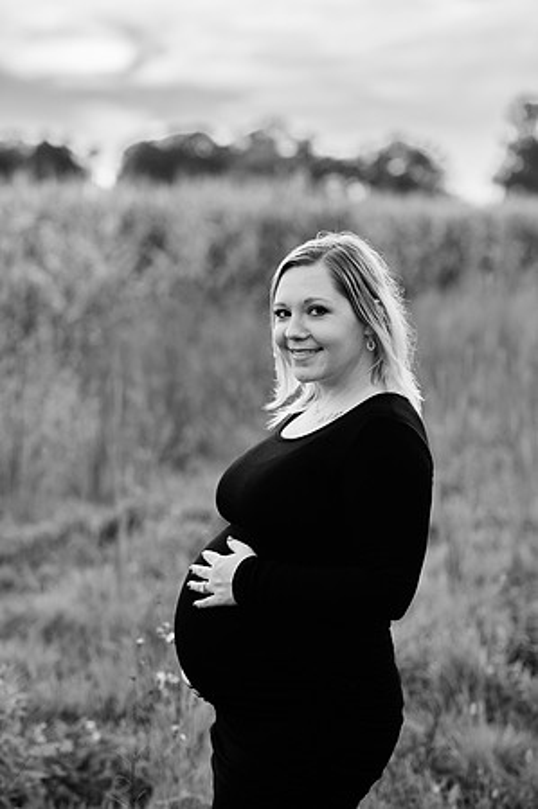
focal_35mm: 85
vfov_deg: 23.9
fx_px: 1910
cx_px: 269
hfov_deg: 16.0
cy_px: 404
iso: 200
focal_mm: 85
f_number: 3.2
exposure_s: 1/320
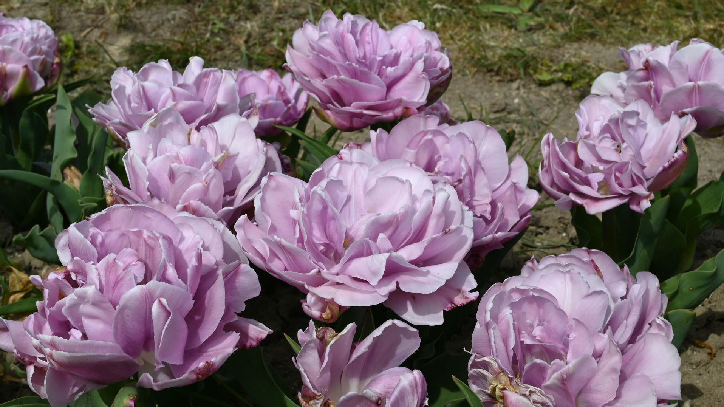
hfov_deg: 32.8
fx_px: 1228
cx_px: 362
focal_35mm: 64
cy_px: 227
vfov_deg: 18.8
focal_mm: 61
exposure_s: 1/60
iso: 110
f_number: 22
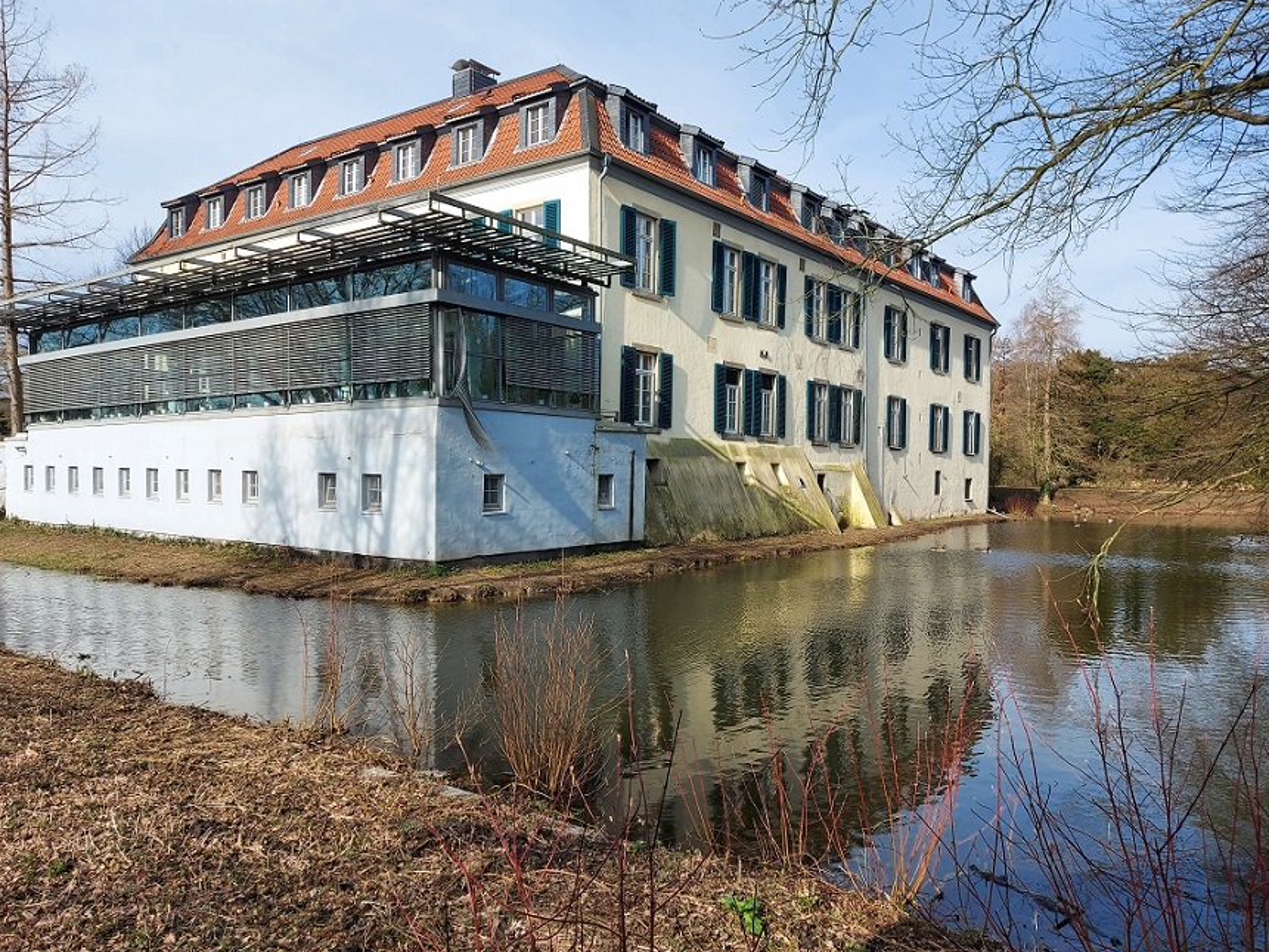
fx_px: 916
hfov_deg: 69.4
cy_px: 474
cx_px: 614
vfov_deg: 54.9
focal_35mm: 25
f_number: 1.8
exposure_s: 1/699
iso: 32
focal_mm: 5.23
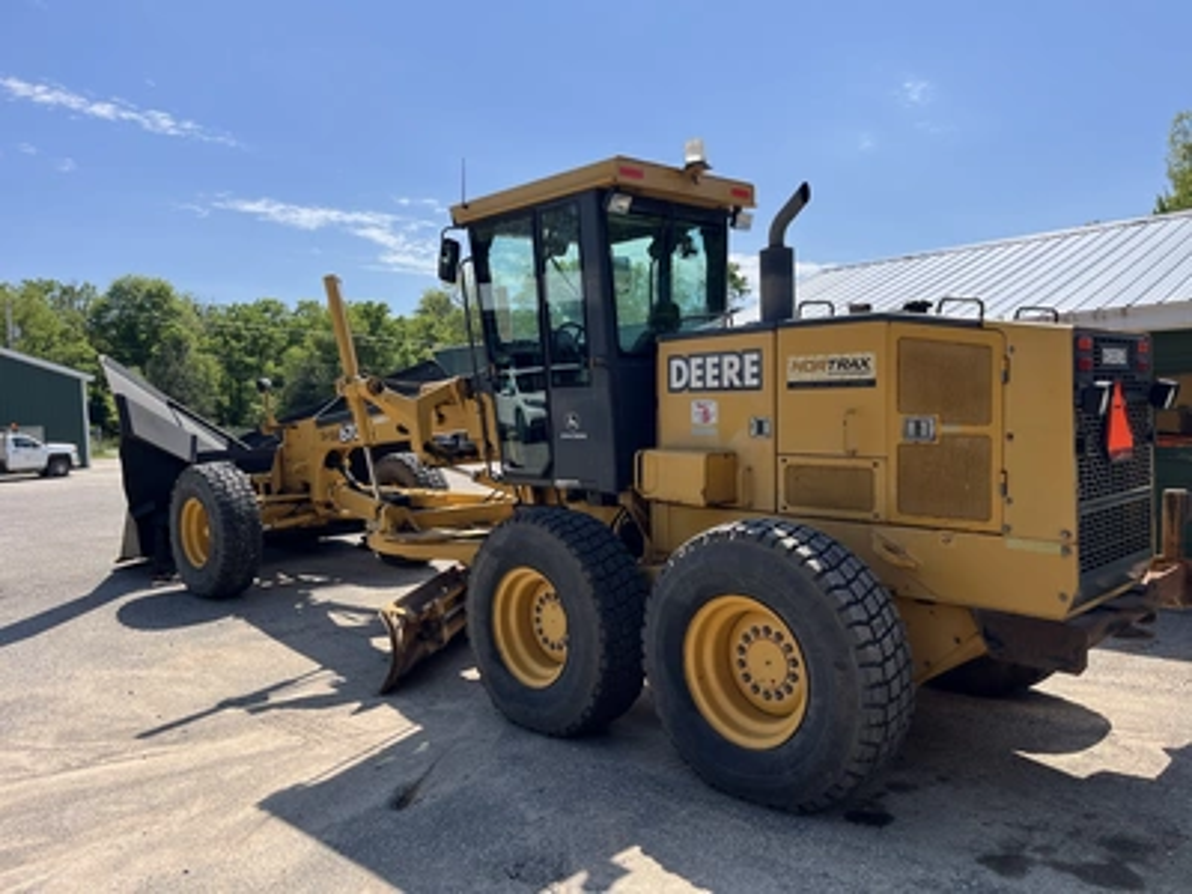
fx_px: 895
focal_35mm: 26
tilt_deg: -3.2
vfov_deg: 53.1
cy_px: 447
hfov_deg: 67.3
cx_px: 596
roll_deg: +2.3
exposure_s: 1/3876
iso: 50
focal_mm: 5.1
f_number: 1.6
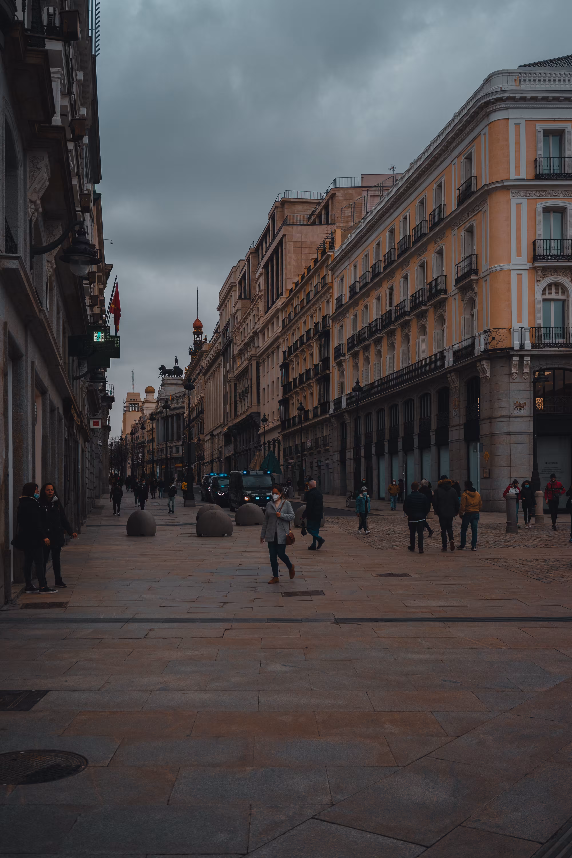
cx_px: 286
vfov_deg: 54.4
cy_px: 429
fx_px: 834
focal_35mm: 35
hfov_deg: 37.9
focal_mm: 35
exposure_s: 1/160
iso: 400
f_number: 5.6
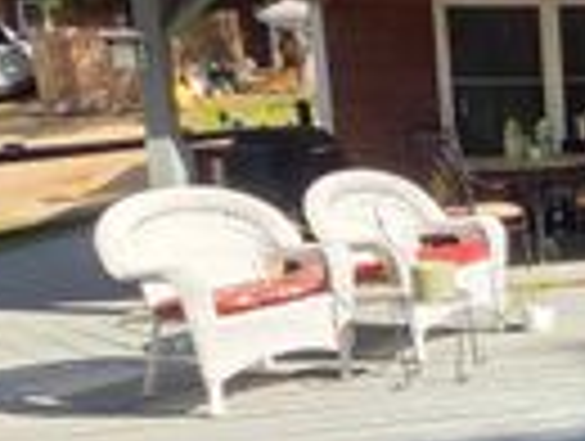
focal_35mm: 50
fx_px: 847
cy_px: 187
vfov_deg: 29.2
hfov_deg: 24.1
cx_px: 981
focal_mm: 2.2
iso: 40
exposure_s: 1/861
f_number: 1.9
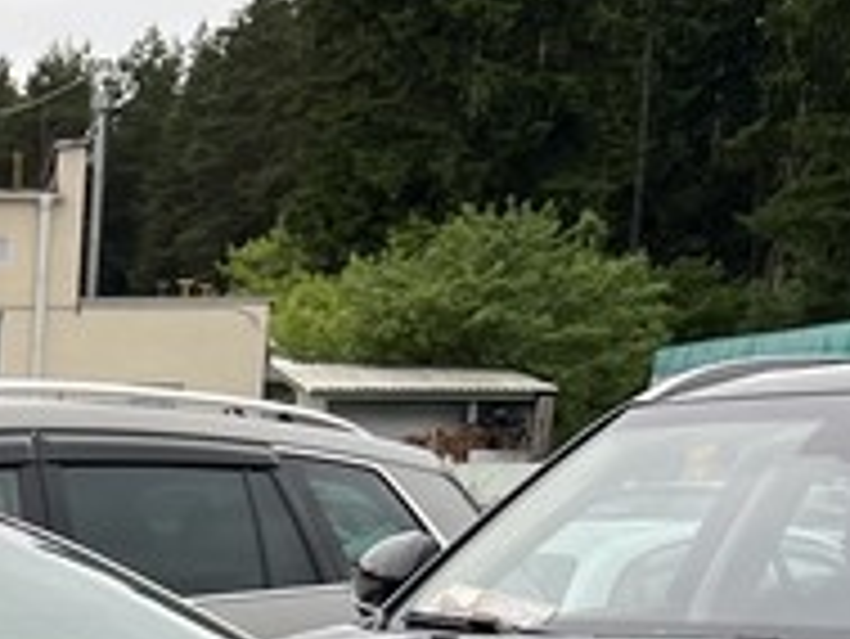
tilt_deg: -11.3
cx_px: -558
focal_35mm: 141
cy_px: 1310
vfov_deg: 9.7
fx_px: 3464
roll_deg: -1.9
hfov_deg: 13.0
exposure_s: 1/873
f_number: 1.5
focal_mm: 5.7
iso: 50
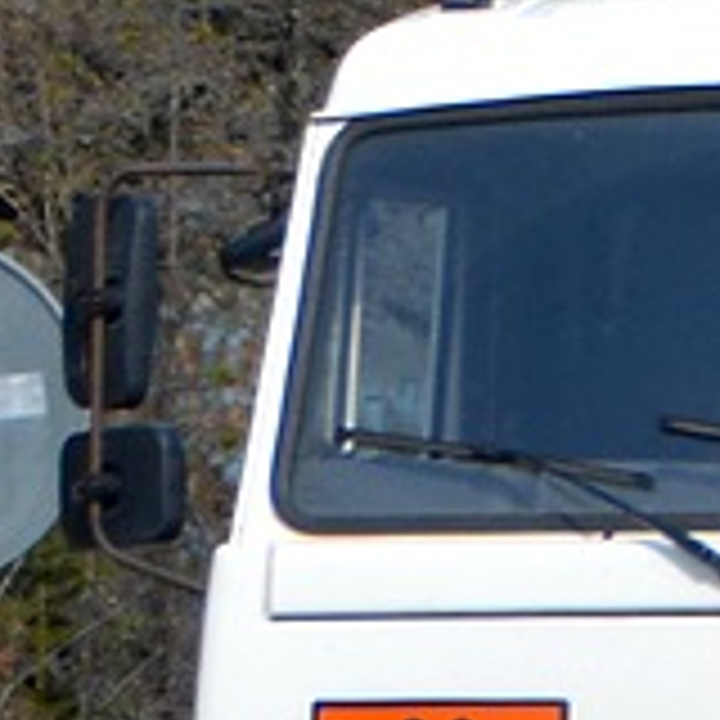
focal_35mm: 1005
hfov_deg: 1.7
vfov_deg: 1.7
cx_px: 1287
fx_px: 23654
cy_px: 486
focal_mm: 105
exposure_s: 1/1600
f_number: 6.3
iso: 400
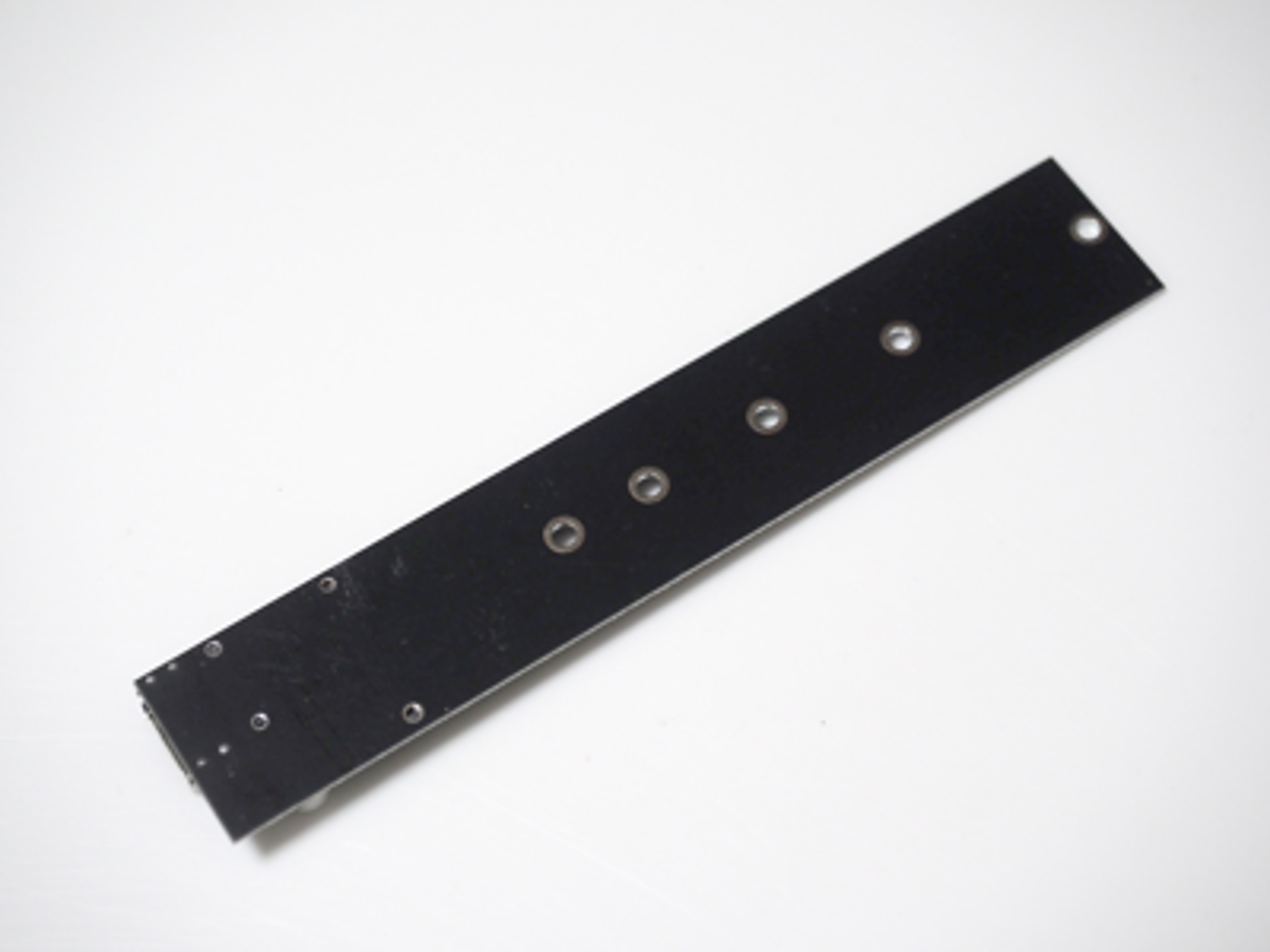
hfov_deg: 27.0
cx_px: 635
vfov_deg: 20.4
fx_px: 2642
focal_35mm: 72
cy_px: 476
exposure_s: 1/80
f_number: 4
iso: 640
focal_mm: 36
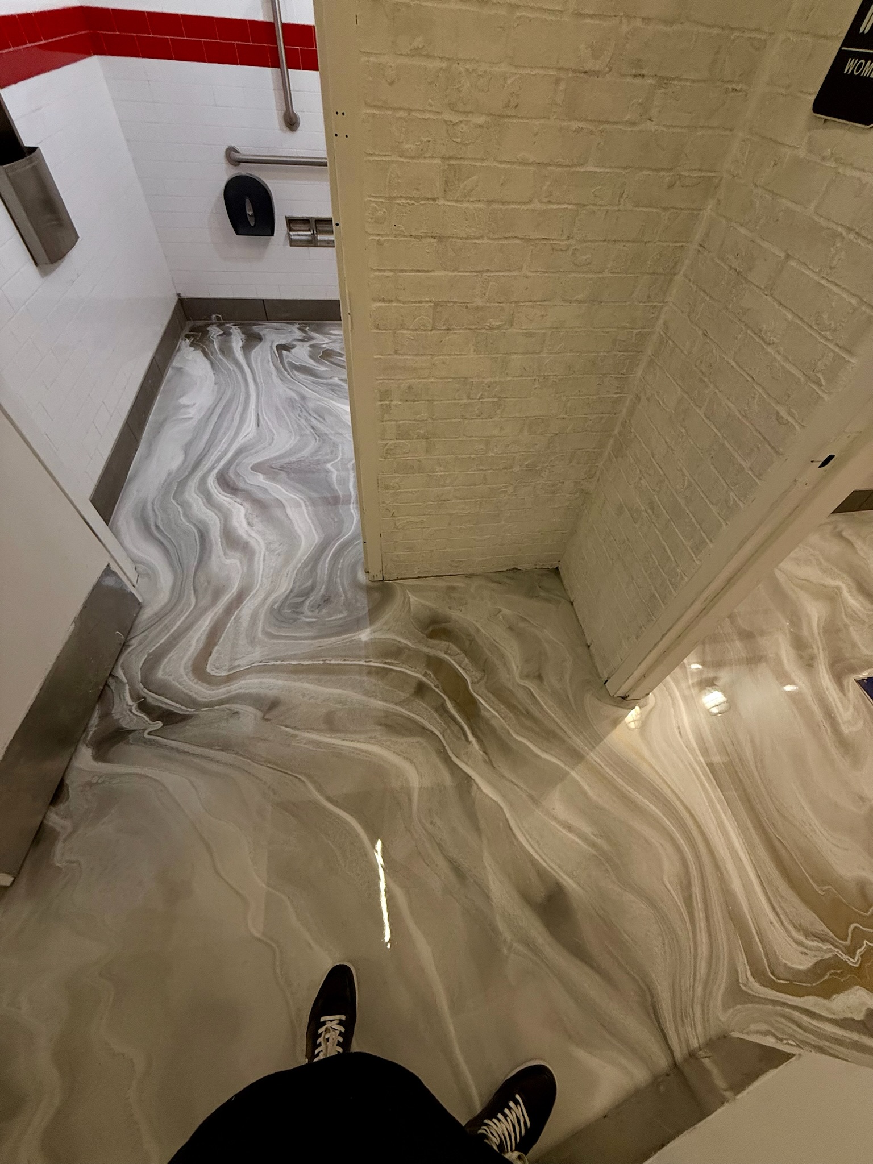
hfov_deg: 85.7
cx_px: 436
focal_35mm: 14
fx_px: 471
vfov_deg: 102.1
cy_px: 582
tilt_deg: -50.5
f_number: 2.2
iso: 200
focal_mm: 2.22
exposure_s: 1/60
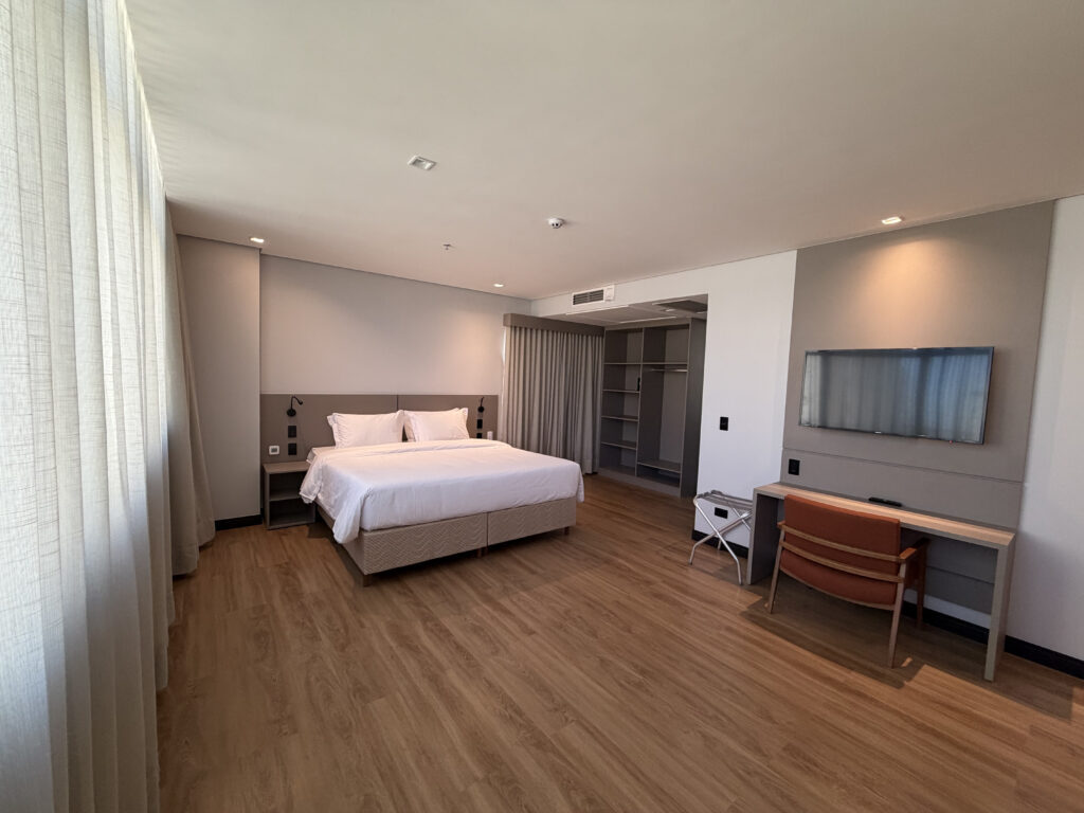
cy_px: 406
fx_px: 438
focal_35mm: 14
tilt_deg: -3.8
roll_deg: -1.8
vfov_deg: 85.7
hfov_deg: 102.1
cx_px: 542
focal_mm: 2.22
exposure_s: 1/60
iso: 160
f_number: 2.2
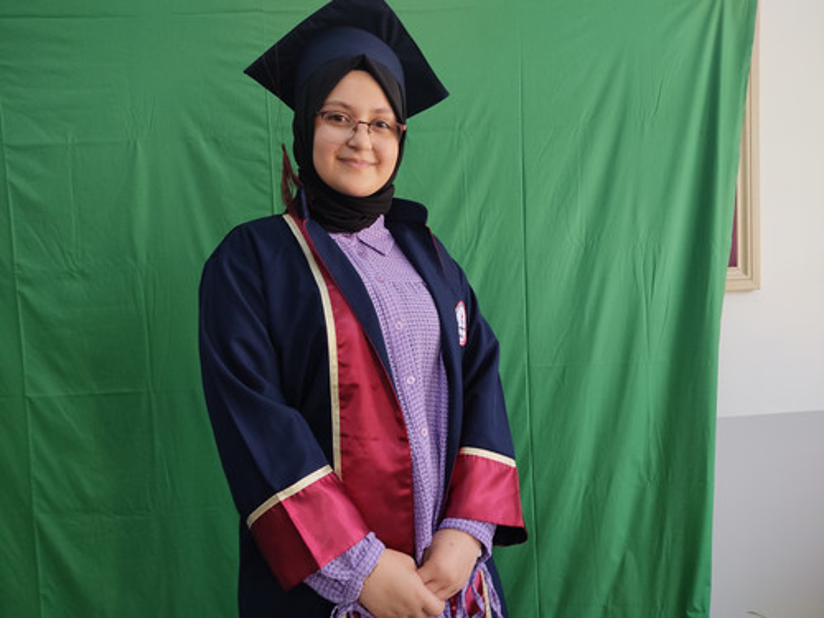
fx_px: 619
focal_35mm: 26
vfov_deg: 53.1
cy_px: 309
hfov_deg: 67.3
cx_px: 412
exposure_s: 1/33
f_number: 1.79
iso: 138
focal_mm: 4.74
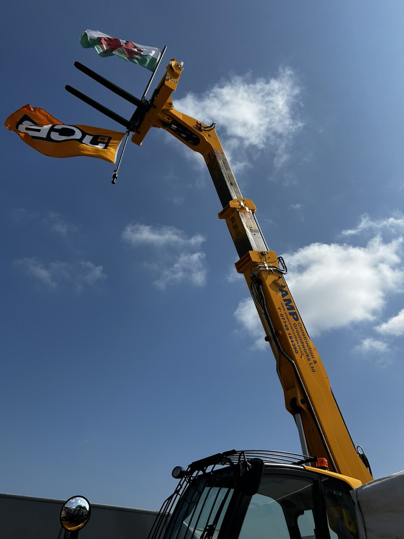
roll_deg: -1.7
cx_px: 202
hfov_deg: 49.7
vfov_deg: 63.4
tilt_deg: +36.4
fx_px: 436
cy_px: 256
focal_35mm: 28
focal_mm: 5.7
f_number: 1.5
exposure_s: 1/8696
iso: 50
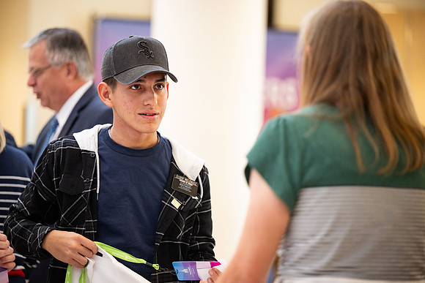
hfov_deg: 13.7
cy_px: 142
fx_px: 1771
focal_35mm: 150
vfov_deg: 9.2
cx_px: 212
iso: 800
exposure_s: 1/200
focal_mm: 150
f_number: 2.8
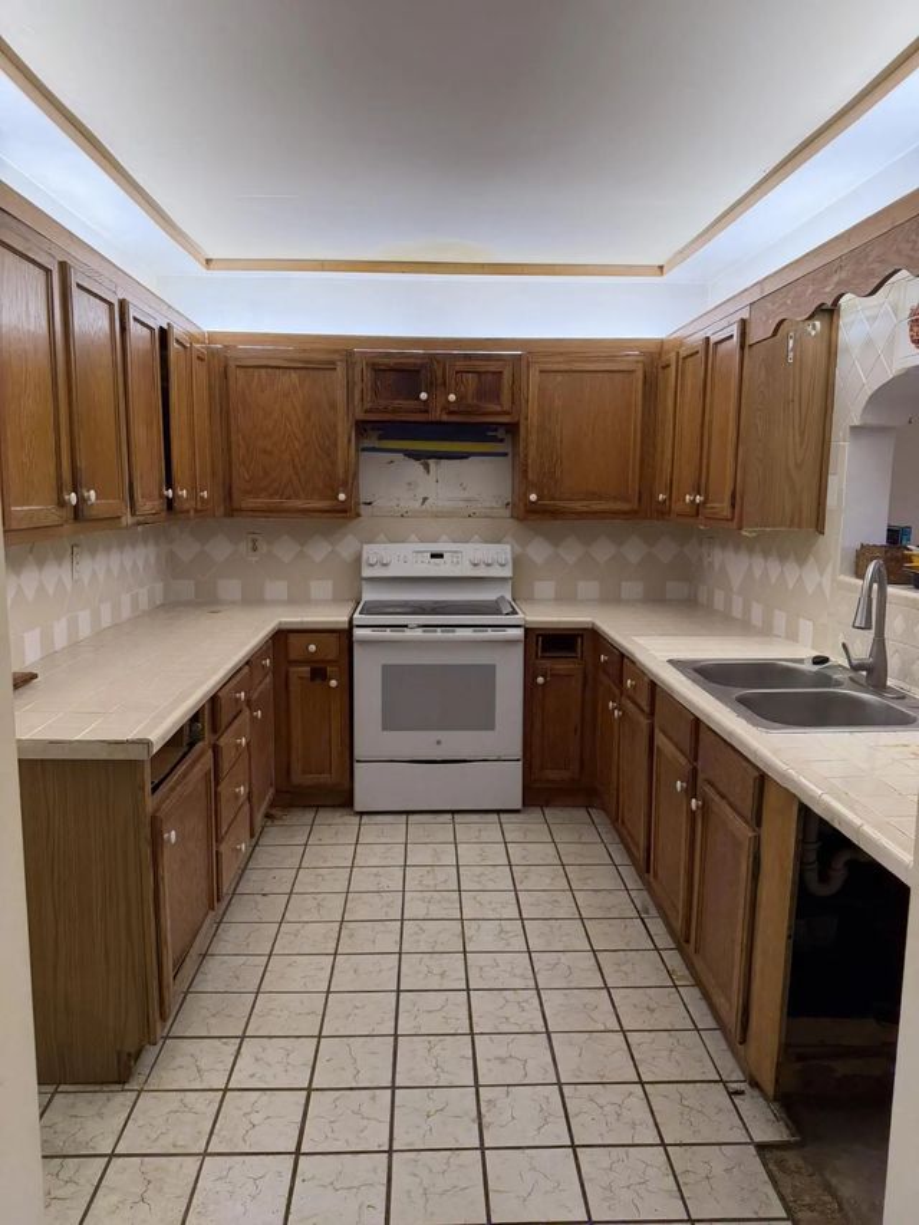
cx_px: 460
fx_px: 849
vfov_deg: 71.6
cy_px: 612
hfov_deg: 56.8
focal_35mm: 24
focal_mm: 6.76
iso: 125
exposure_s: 1/120
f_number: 1.78
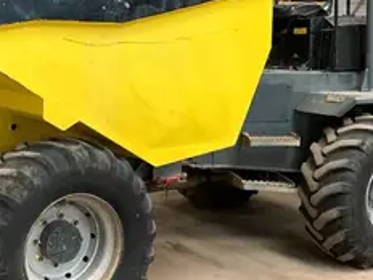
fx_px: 647
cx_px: 130
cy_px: 105
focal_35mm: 60
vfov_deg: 24.3
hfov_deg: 32.0
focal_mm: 3
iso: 64
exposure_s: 1/68
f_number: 1.8
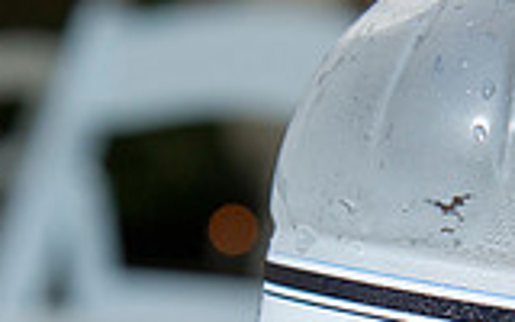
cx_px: 422
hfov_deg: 12.9
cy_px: 383
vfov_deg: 8.0
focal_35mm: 162
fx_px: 2274
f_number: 5.6
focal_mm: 44
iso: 800
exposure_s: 1/200
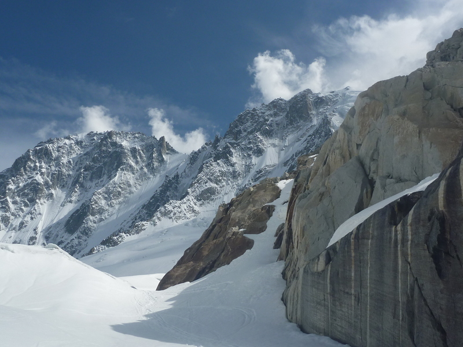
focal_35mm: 38
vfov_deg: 37.7
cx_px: 232
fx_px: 508
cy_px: 174
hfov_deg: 49.0
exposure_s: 1/200
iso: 80
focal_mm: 4.9
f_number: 10
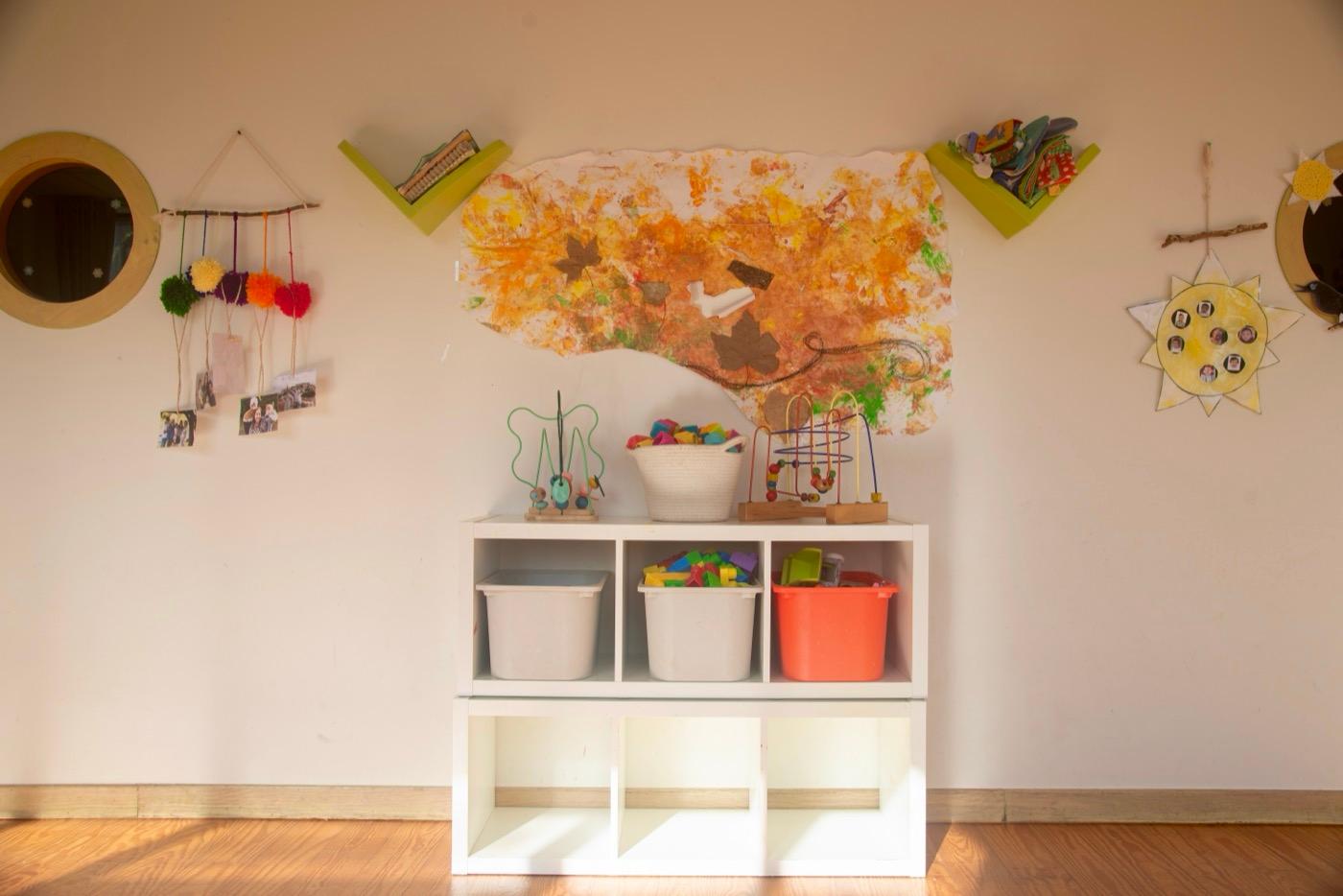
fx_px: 1119
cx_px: 672
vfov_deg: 43.6
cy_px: 448
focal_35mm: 30
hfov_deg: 61.9
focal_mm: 30
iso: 100
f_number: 5.6
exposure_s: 1/50
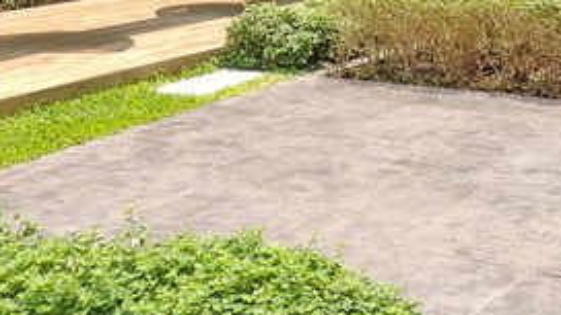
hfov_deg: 27.2
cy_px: -156
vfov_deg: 14.6
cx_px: 410
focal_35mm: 77
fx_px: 1145
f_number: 3
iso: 100
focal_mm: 4.3
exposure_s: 1/500
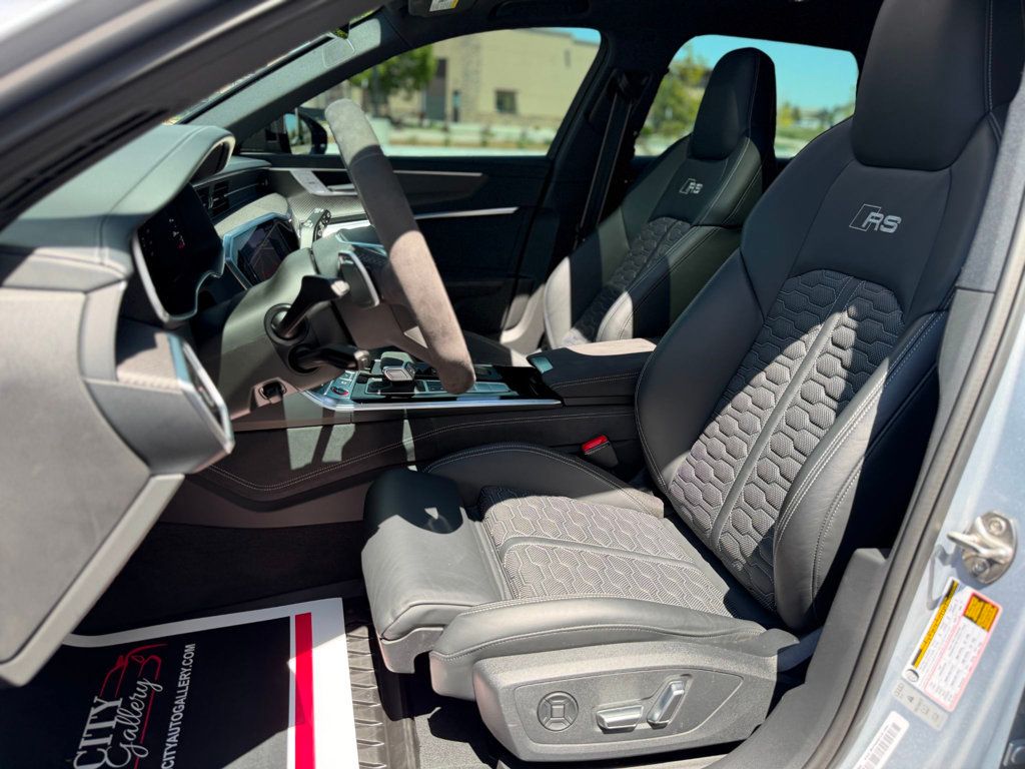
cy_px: 384
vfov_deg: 56.8
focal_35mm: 24
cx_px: 512
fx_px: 711
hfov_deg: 71.6
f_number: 1.78
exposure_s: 1/589
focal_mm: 6.76
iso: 100
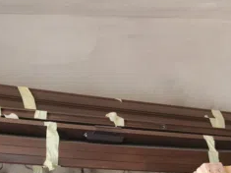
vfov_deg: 30.7
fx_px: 307
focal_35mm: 46
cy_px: 139
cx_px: 49
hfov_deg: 39.8
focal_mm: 4.11
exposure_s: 1/33.3
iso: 462
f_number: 1.6
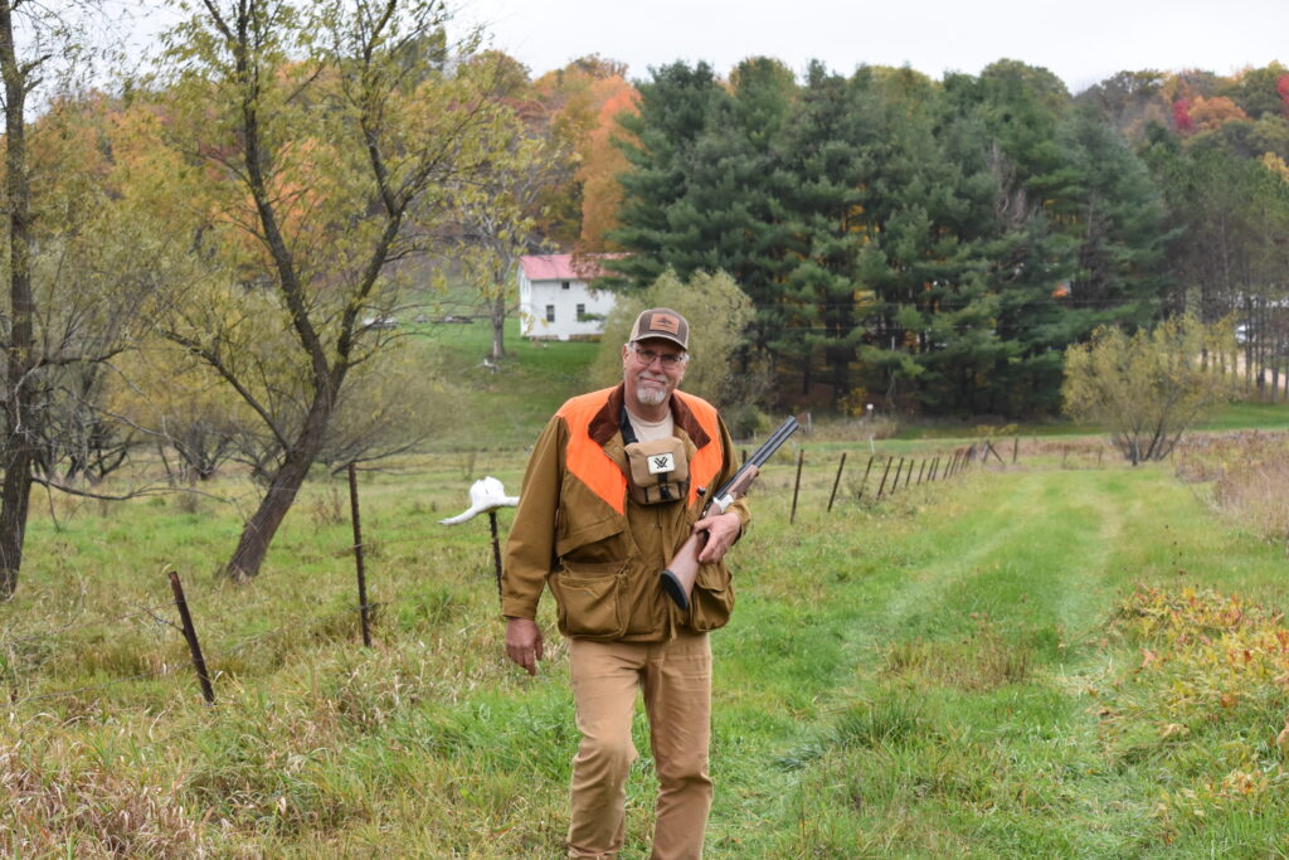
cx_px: 644
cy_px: 430
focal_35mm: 82
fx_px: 2954
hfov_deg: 24.6
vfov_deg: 16.6
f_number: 8
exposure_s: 1/250
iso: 800
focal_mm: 55
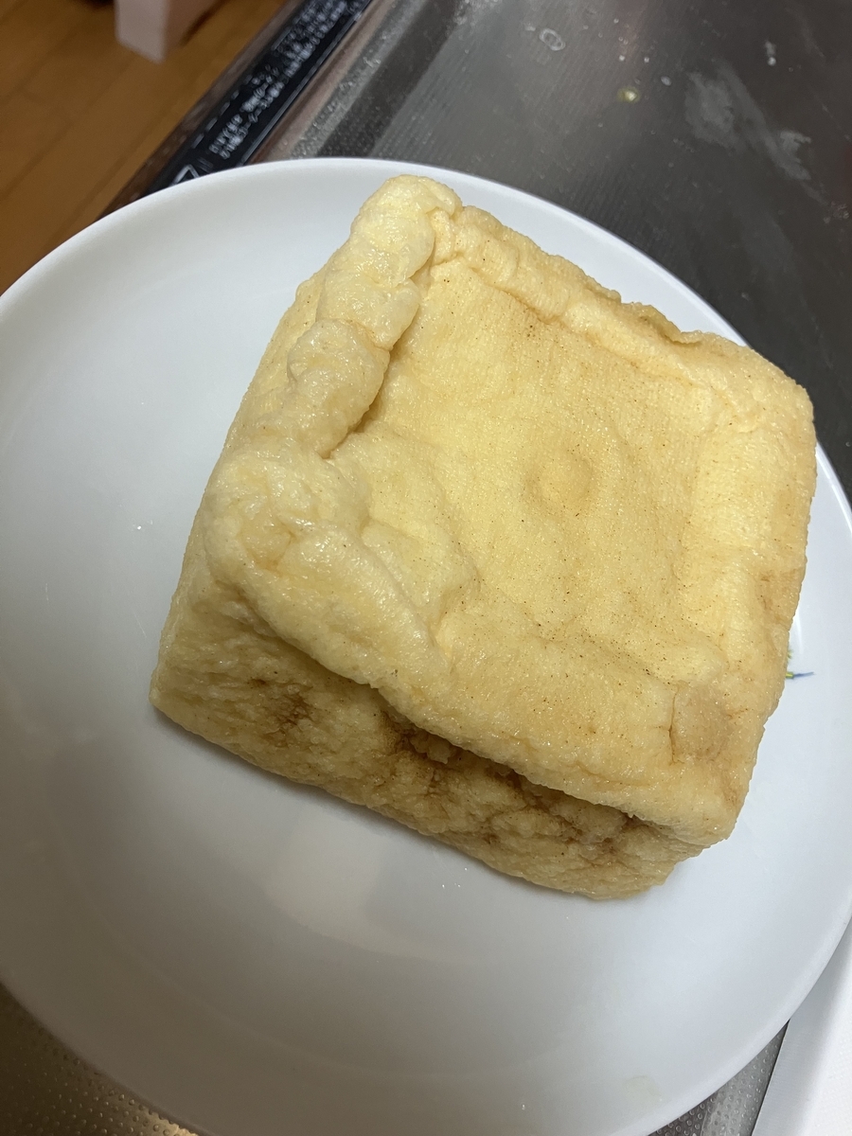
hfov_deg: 49.7
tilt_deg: -63.9
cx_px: 426
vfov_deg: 63.4
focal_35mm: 28
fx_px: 919
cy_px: 568
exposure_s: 1/60
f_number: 1.8
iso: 125
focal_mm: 3.99
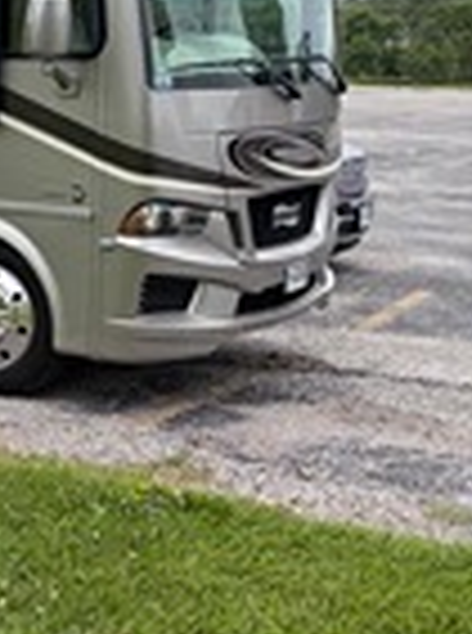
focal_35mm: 74
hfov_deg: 18.0
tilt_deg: -5.9
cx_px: -198
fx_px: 1352
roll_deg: +1.1
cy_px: 234
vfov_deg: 26.3
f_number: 1.6
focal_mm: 5.96
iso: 50
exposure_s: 1/2747
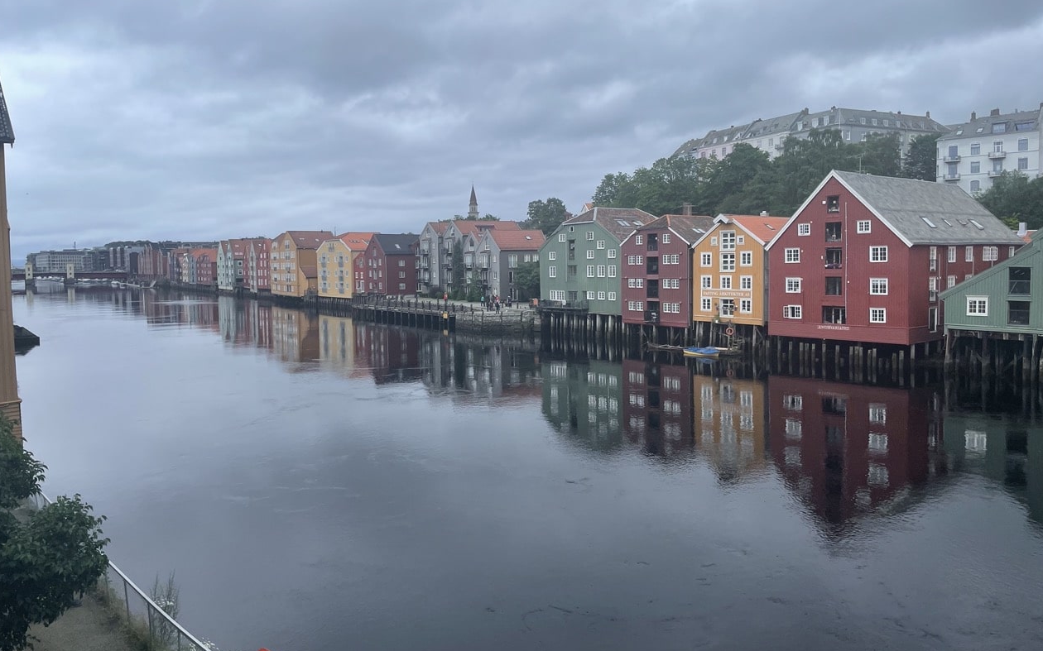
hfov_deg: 66.5
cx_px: 521
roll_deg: +0.6
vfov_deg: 44.5
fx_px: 796
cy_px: 310
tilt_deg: -3.6
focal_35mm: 28
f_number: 1.6
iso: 32
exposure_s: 1/1182
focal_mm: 4.2
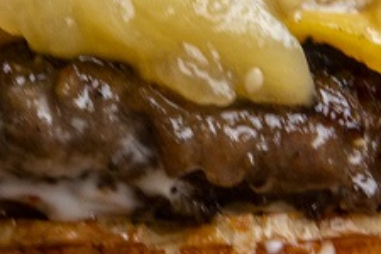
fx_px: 2286
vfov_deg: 6.4
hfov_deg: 9.5
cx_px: 125
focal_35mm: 216
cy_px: 64
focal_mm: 30
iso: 1250
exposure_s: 1/100
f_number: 9
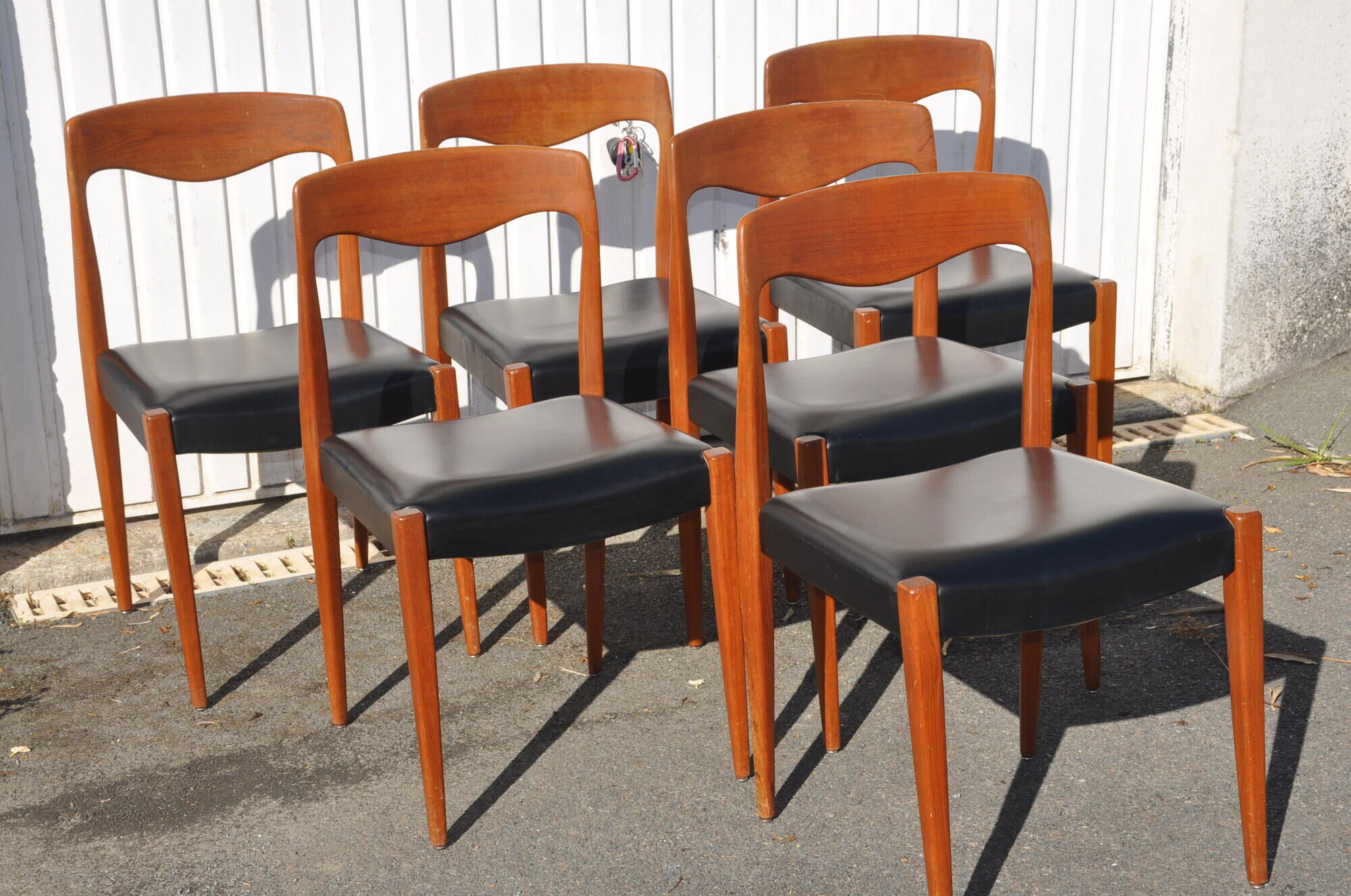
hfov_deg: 29.9
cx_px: 676
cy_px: 448
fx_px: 2530
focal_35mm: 68
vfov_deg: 20.1
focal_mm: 45
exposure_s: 1/200
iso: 200
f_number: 13
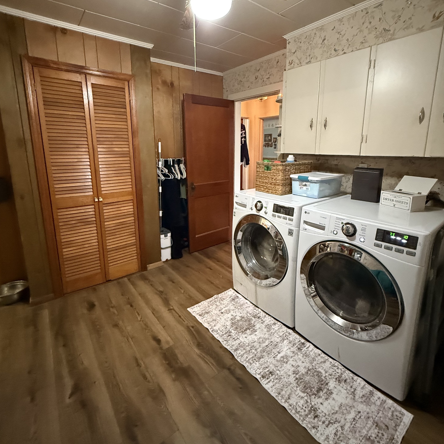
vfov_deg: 83.5
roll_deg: +0.0
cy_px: 193
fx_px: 247
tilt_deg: -10.6
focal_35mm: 17
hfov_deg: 84.0
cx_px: 218
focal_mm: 2.22
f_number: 2.2
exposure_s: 1/40
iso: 1000
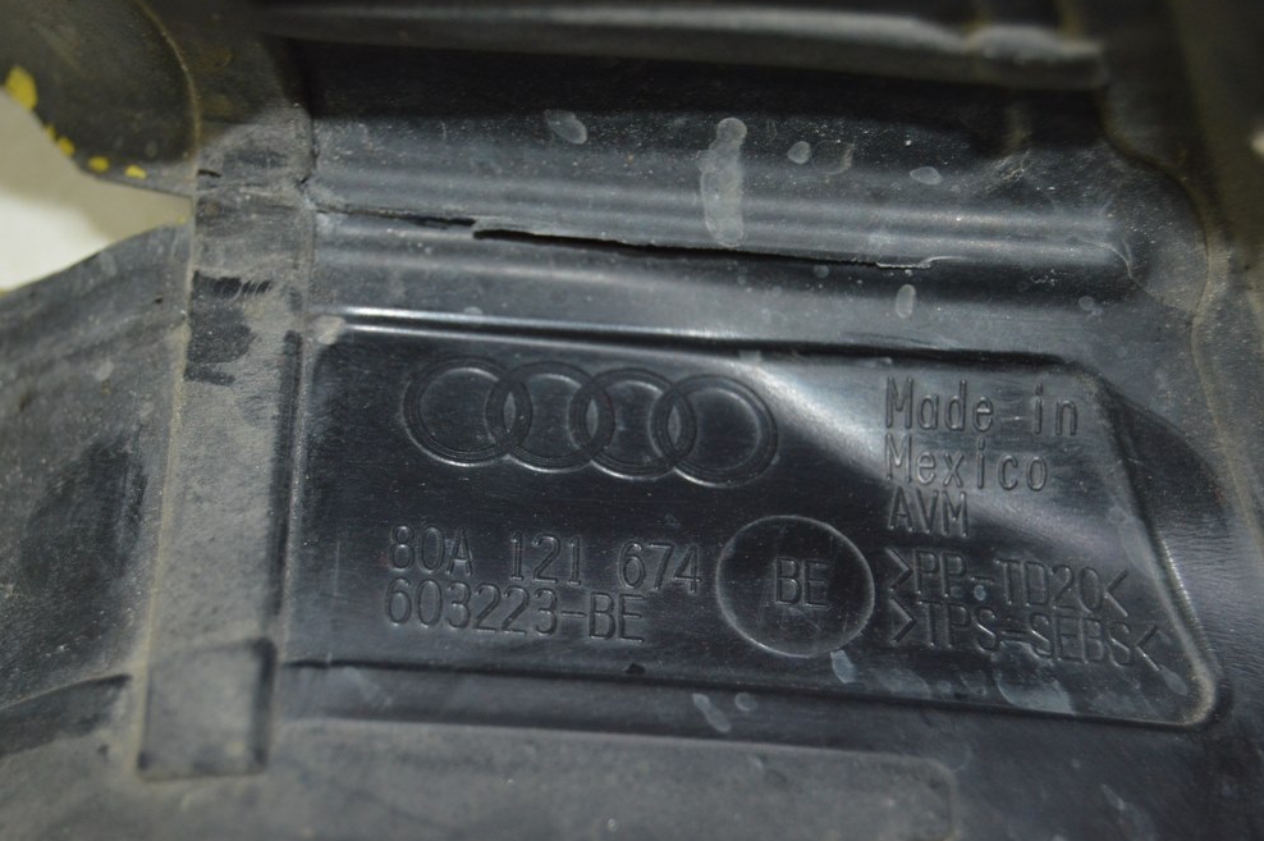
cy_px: 420
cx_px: 654
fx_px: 3000
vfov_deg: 15.9
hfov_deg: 23.8
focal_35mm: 86
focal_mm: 55
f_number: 5.6
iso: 1250
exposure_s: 1/60
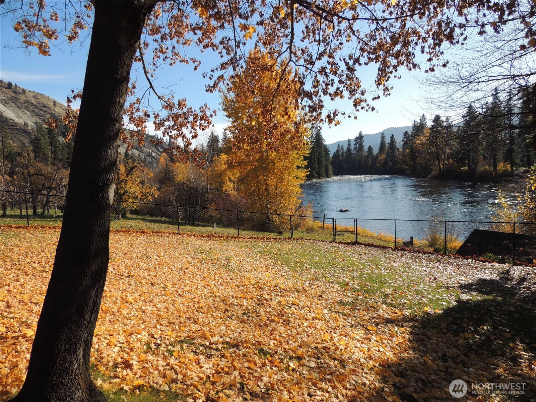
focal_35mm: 24
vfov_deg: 56.8
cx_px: 268
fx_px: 372
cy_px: 201
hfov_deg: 71.6
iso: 100
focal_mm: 4.3
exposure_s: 1/1250
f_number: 3
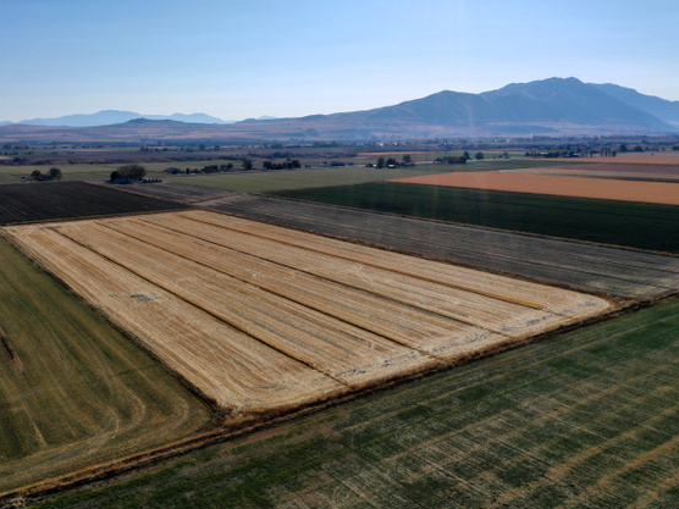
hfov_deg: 58.1
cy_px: 259
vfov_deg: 45.4
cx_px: 294
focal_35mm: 31
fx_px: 608
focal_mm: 10.26
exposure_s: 1/1250
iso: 100
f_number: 7.1
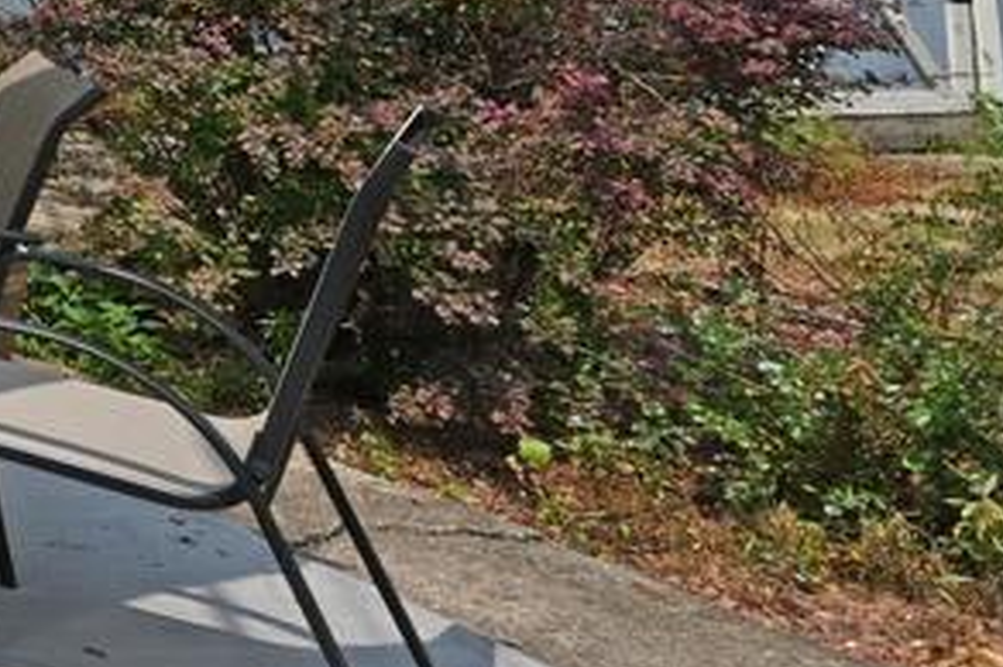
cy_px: -395
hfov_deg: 14.8
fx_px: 2004
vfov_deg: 16.8
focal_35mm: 72
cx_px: -1463
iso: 100
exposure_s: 1/400
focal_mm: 14
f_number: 8
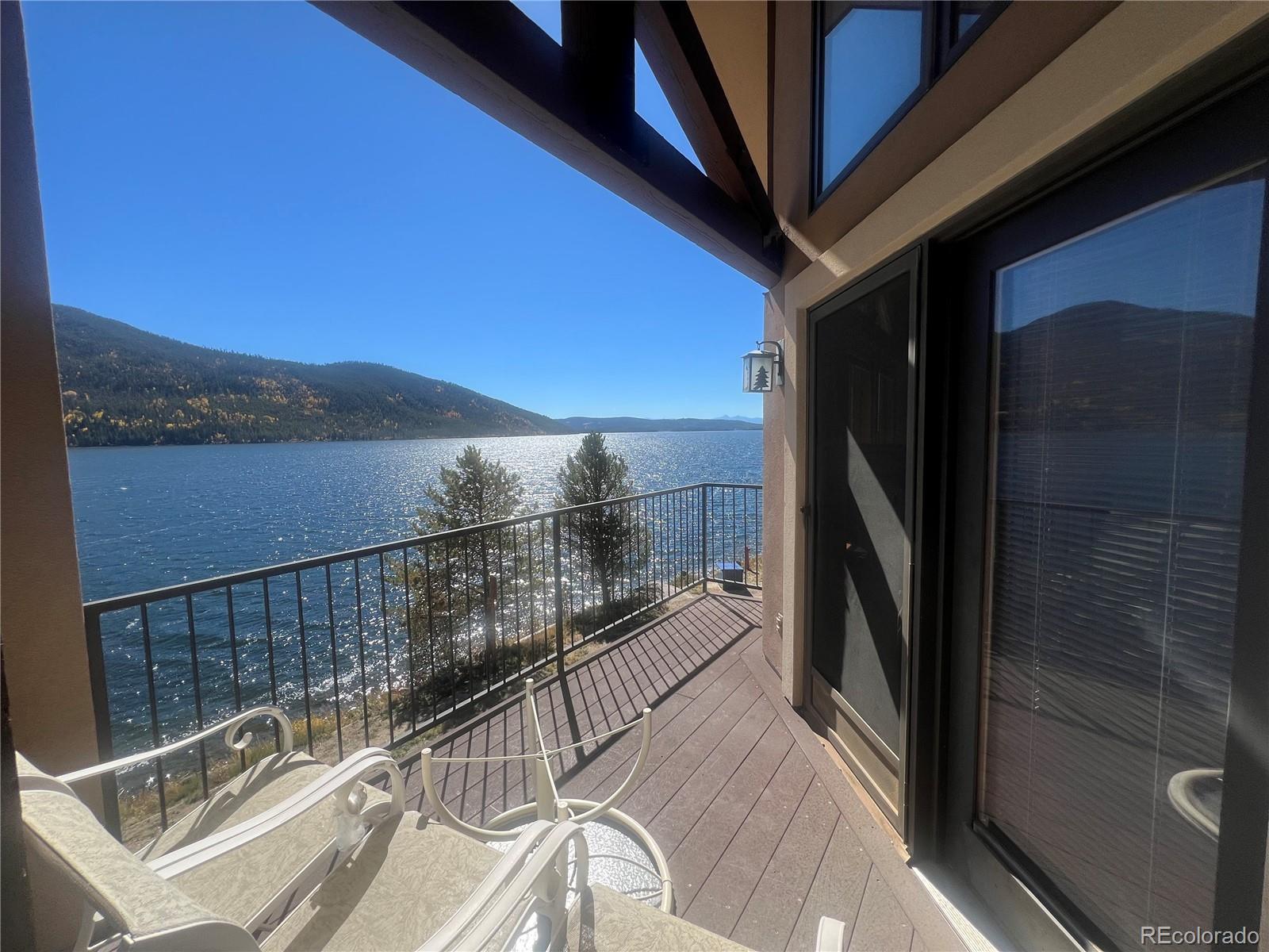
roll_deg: +1.4
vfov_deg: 89.9
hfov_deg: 106.2
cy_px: 476
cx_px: 634
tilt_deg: -4.6
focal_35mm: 13
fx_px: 477
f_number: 1.8
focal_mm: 1.57
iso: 32
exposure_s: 1/1754
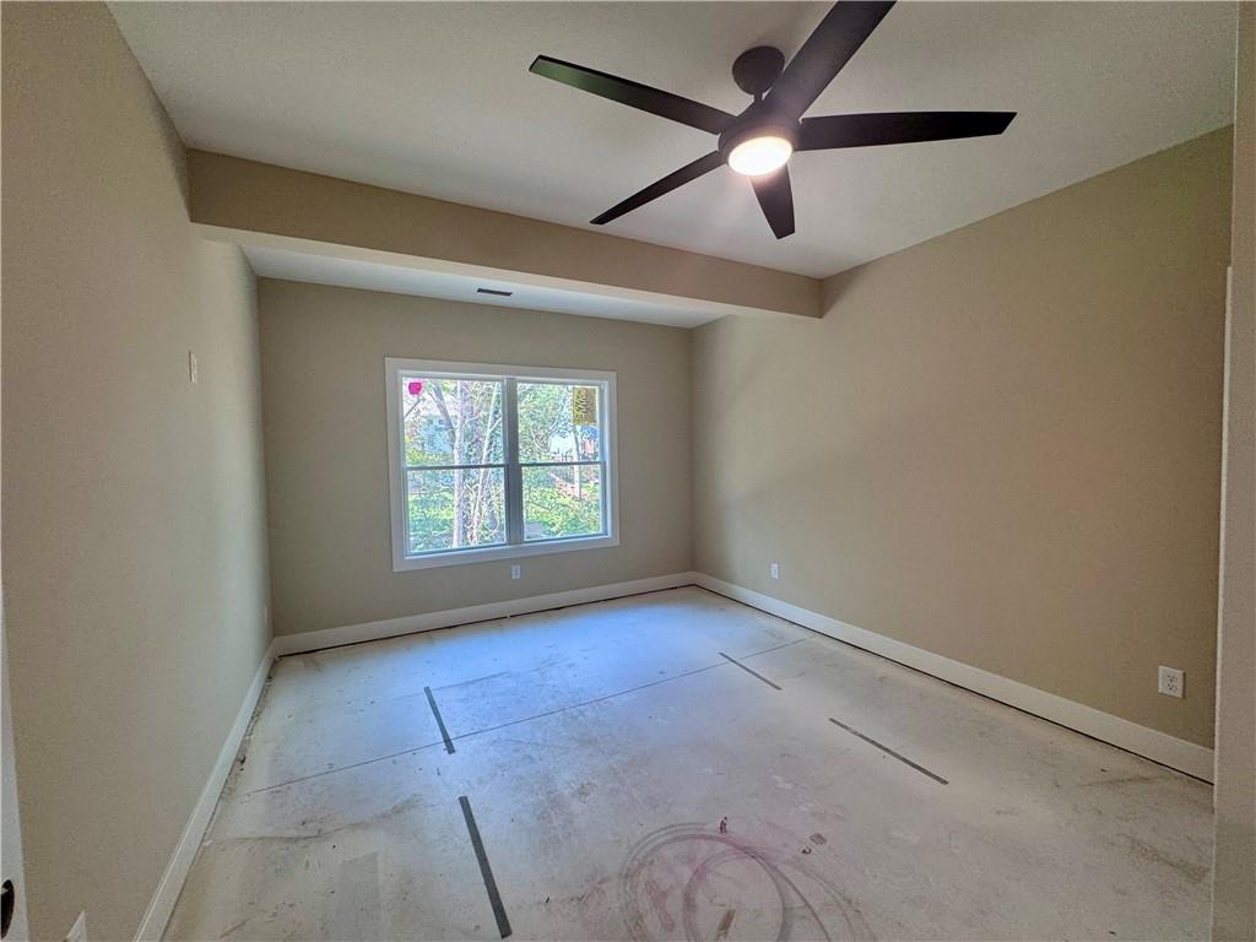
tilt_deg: -2.9
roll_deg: +0.7
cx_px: 628
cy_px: 471
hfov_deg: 102.1
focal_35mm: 14
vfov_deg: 85.7
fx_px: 508
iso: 125
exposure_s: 1/120
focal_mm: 2.22
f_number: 2.2
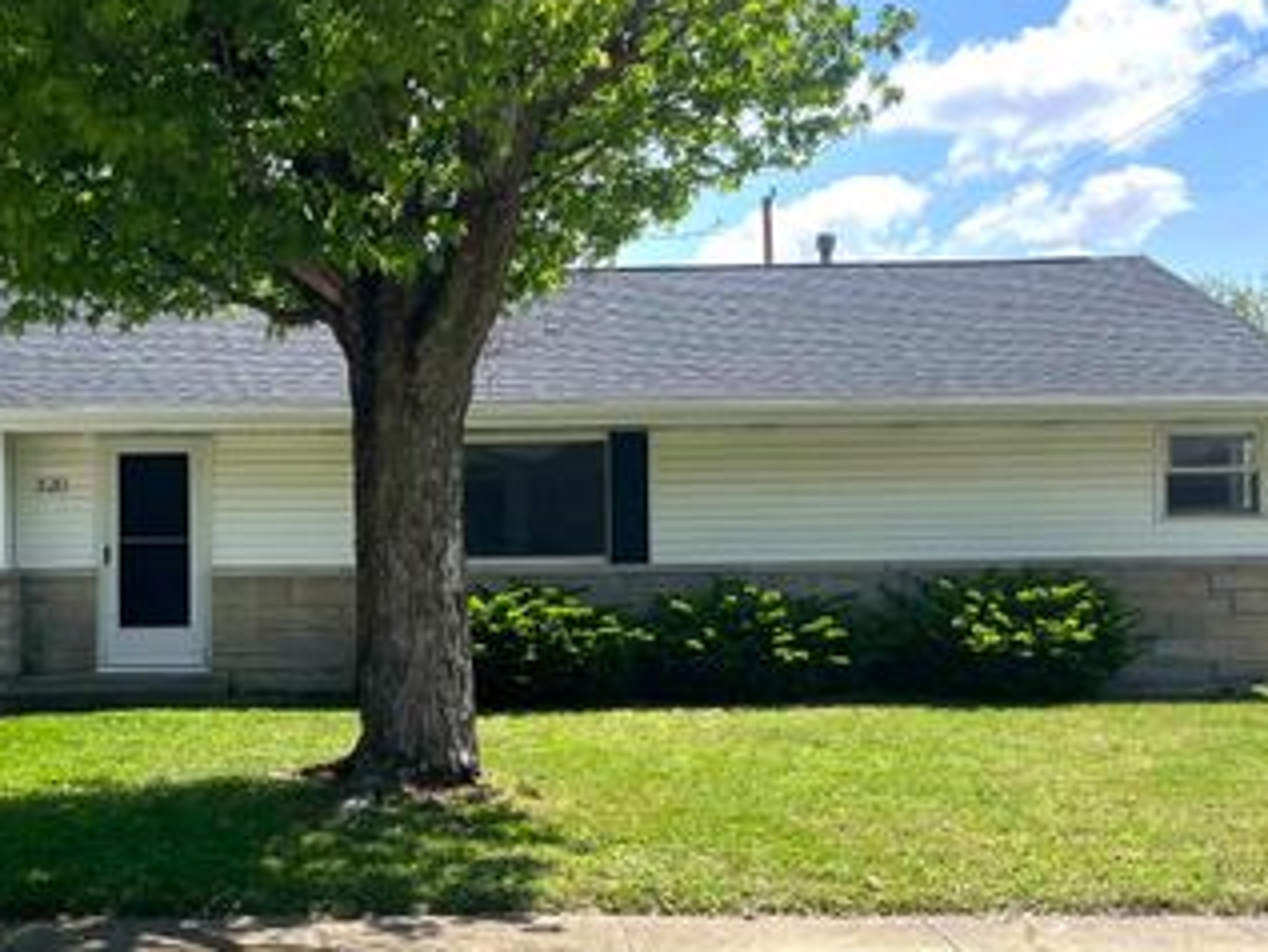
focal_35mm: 41
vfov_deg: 34.4
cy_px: 240
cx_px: 380
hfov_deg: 44.8
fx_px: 1502
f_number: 1.6
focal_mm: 5.1
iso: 50
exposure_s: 1/3311
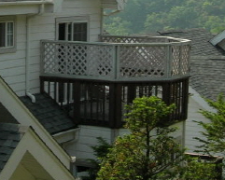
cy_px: 16
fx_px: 819
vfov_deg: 12.4
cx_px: 16
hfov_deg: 15.4
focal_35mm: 123
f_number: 4.8
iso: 64
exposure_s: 1/525
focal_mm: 7.8
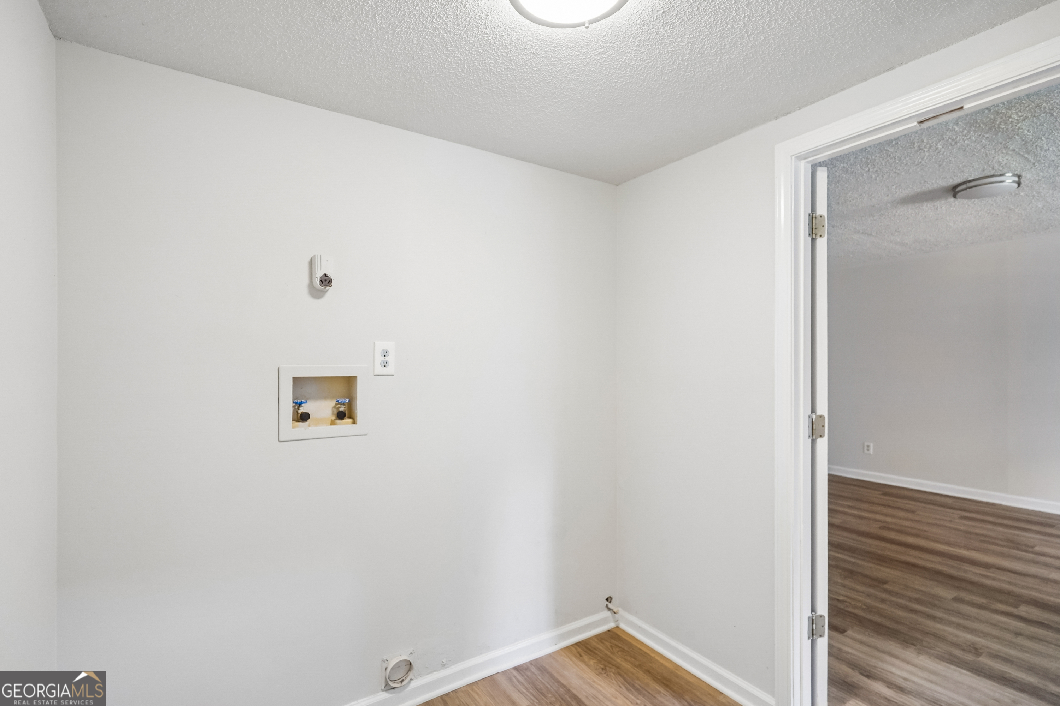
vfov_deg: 73.7
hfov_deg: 96.7
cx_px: 530
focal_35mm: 16
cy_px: 353
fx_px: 471
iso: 400
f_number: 9
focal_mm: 16
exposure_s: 1/5
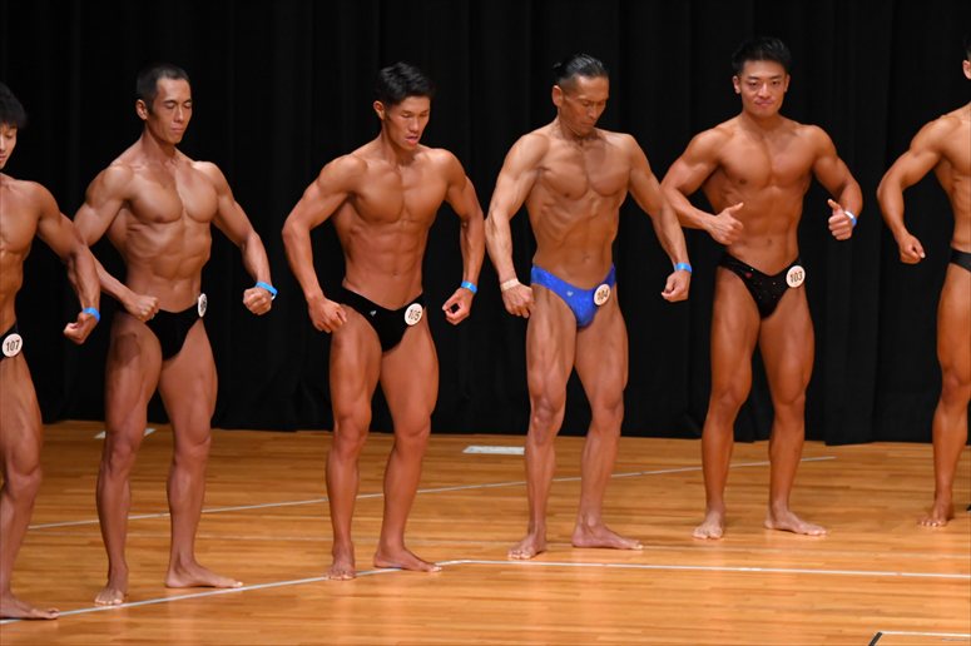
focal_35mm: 255
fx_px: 6875
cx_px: 486
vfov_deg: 5.4
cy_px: 323
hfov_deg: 8.1
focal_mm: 170
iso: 4000
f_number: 5.6
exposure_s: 1/400
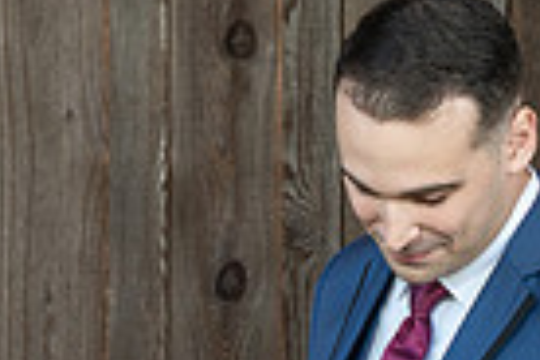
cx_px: 931
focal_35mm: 361
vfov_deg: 3.8
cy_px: 546
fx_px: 5415
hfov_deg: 5.6
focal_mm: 85
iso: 250
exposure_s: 1/200
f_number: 4
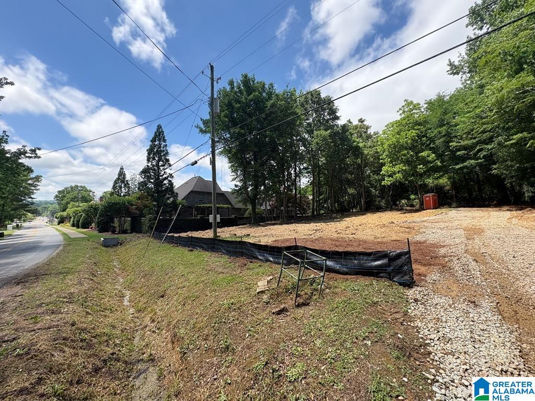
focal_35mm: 14
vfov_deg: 85.7
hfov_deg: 102.1
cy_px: 200
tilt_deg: +4.2
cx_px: 268
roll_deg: +0.3
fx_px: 216
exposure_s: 1/636
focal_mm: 2.22
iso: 64
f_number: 2.2
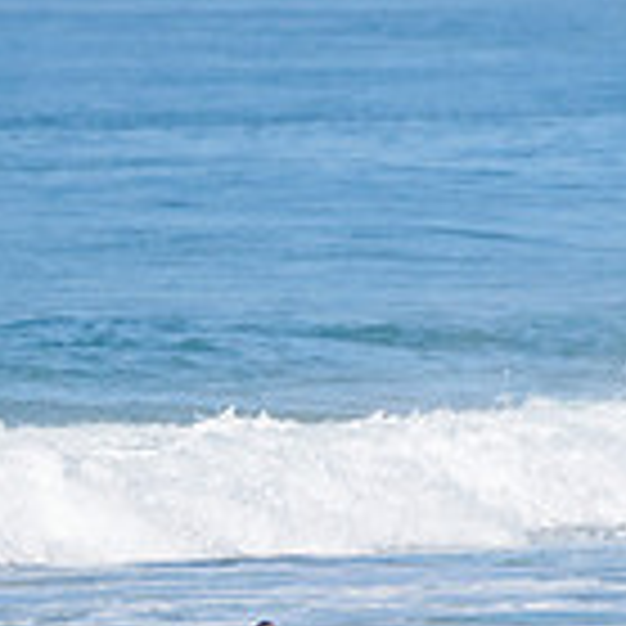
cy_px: 363
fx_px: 36234
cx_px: -576
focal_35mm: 1771
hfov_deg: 1.0
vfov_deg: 1.0
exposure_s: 1/2000
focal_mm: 500
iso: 125
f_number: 5.6
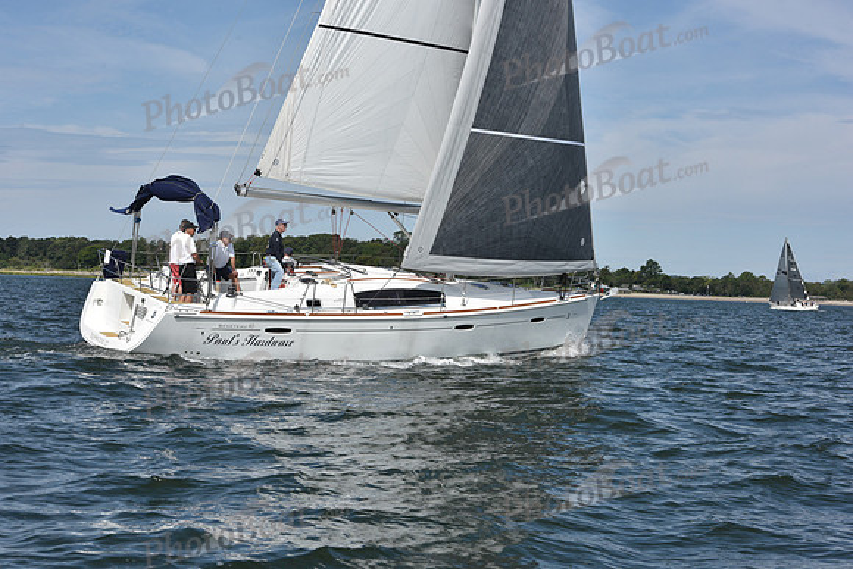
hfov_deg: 28.8
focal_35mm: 70
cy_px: 284
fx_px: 1659
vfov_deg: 19.5
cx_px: 426
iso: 320
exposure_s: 1/1000
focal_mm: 70
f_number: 11
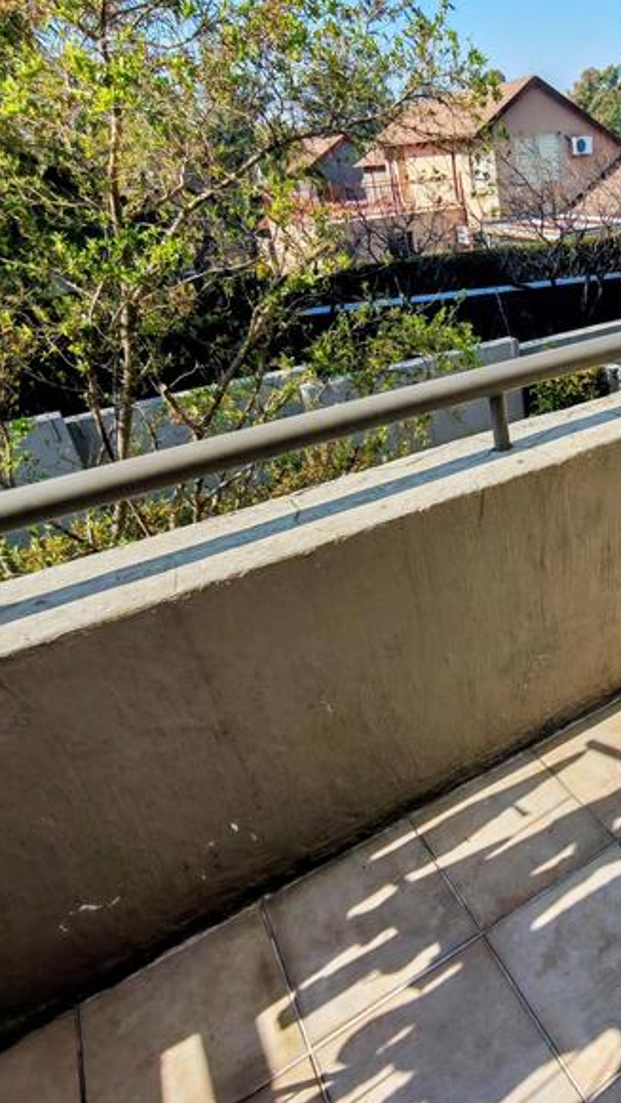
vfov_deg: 76.3
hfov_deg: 44.0
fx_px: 702
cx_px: 543
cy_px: 539
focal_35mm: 24
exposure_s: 1/940
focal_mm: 1.96
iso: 50
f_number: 2.2
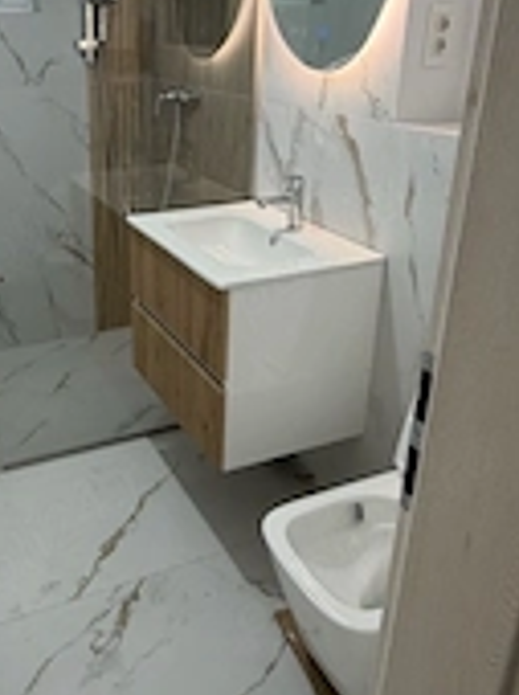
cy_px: 270
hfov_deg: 41.5
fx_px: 661
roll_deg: +1.5
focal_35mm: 33
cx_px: 127
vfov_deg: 54.9
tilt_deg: -20.1
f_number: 2.2
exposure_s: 1/50
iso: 160
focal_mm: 2.22
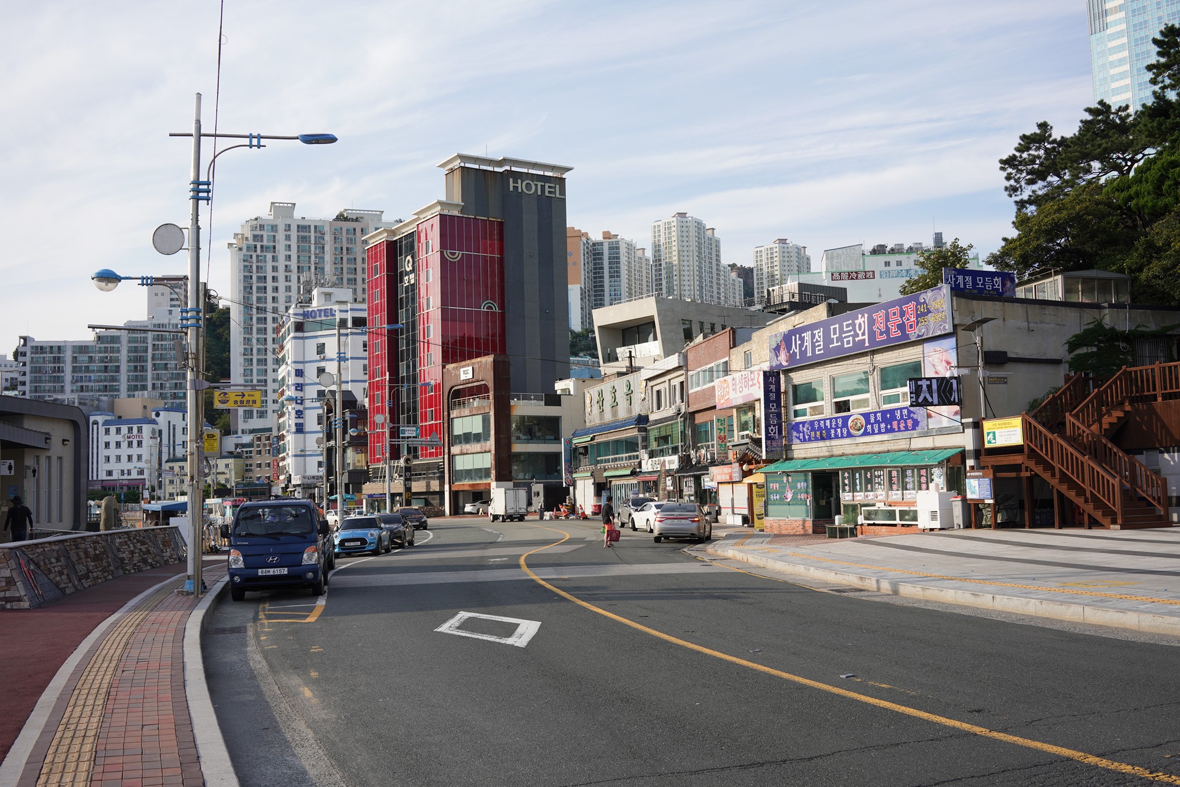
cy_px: 394
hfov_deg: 54.4
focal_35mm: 35
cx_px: 590
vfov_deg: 37.9
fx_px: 1147
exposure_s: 1/160
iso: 100
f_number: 8
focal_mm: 35
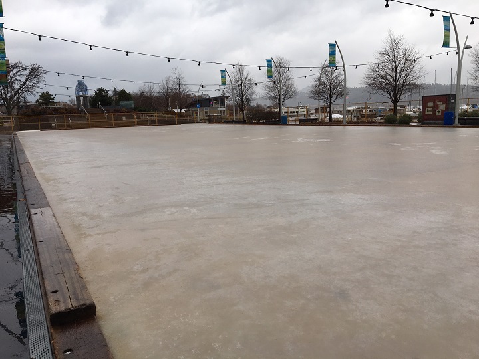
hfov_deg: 61.7
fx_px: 401
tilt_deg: -8.9
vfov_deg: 48.2
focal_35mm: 29
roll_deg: +1.8
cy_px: 180
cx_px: 240
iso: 25
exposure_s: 1/298
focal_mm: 4.15
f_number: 2.2
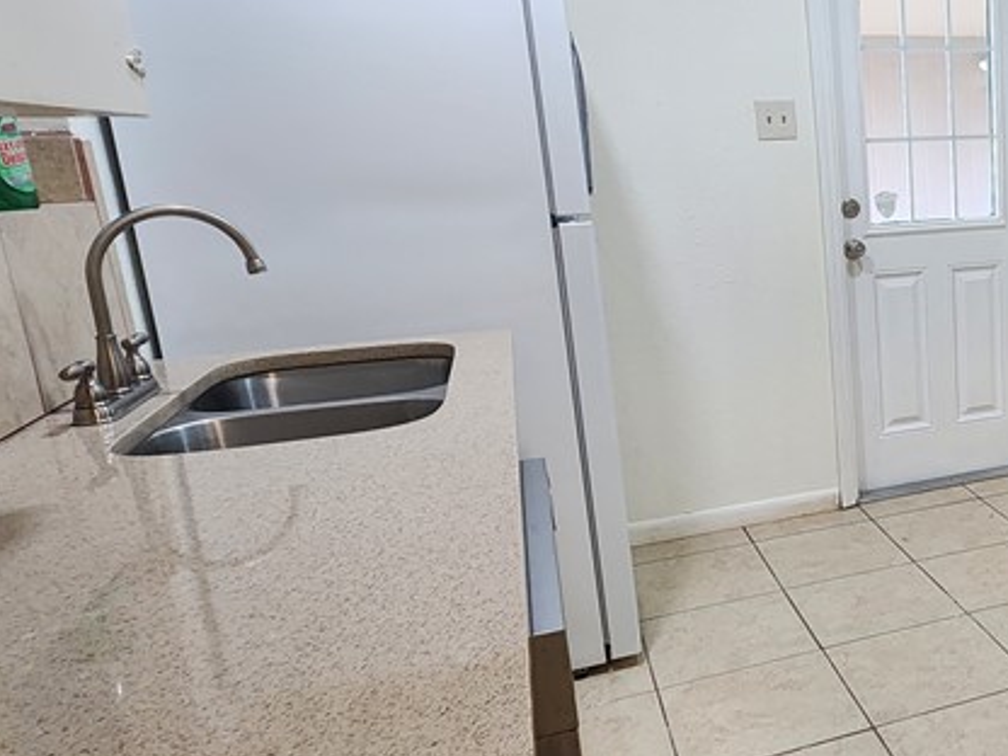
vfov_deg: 44.2
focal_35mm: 32
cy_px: 380
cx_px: 1006
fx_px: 932
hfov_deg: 47.3
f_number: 2.2
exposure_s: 1/60
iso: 250
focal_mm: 2.2
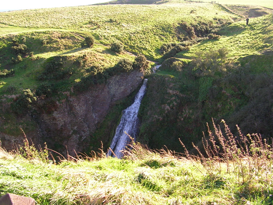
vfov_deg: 37.7
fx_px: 300
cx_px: 136
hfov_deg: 49.0
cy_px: 102
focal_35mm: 38
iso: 50
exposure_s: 1/153
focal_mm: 5.8
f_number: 2.8
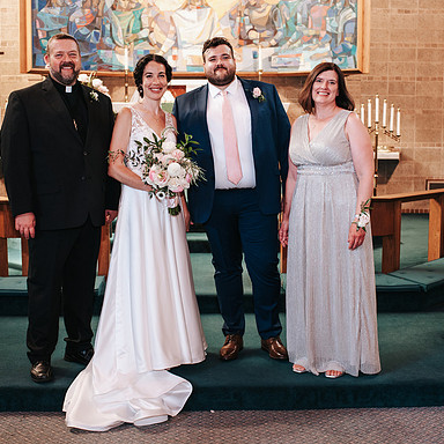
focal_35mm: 51
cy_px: 214
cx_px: 213
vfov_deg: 33.4
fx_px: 740
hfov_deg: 33.4
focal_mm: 35
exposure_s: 1/125
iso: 1000
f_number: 3.2
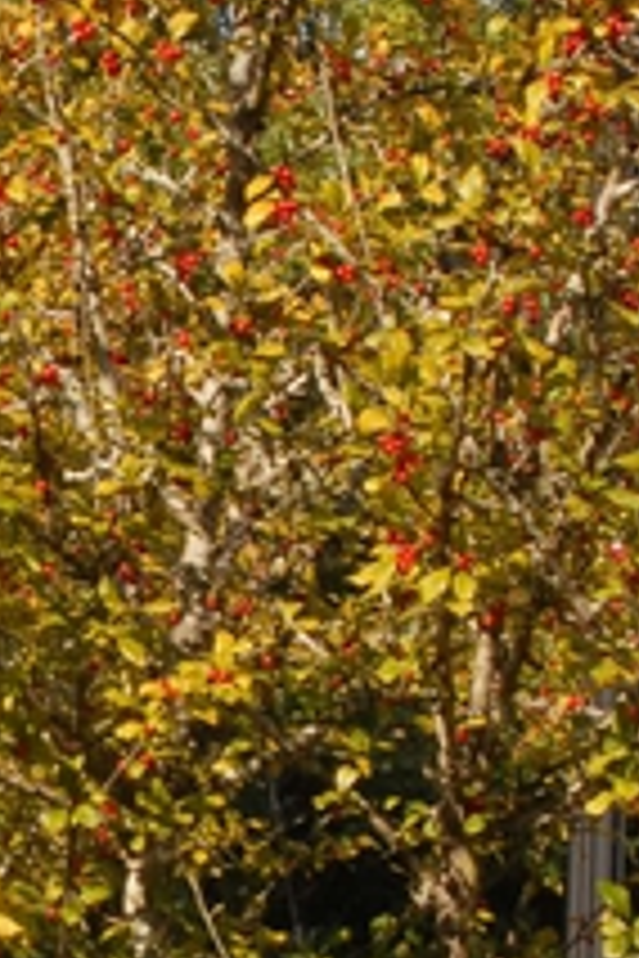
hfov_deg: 6.8
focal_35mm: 202
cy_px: 733
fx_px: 5378
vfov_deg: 10.2
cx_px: -25
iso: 400
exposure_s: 1/320
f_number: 9
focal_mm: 28
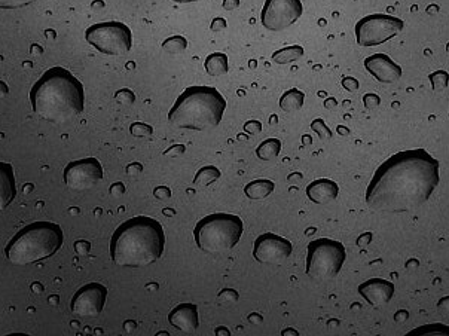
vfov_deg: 8.5
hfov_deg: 11.3
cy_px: 205
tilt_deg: +52.0
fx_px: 2268
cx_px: 251
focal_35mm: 175
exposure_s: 1/433
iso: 50
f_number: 2.4
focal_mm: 4.12
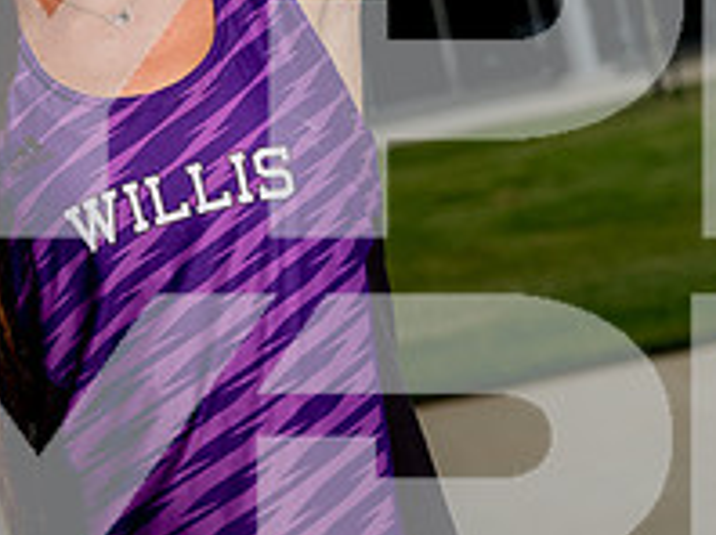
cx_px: 199
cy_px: 49
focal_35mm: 155
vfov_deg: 9.5
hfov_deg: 12.7
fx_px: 3202
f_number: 4.5
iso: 125
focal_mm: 55
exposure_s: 1/2000
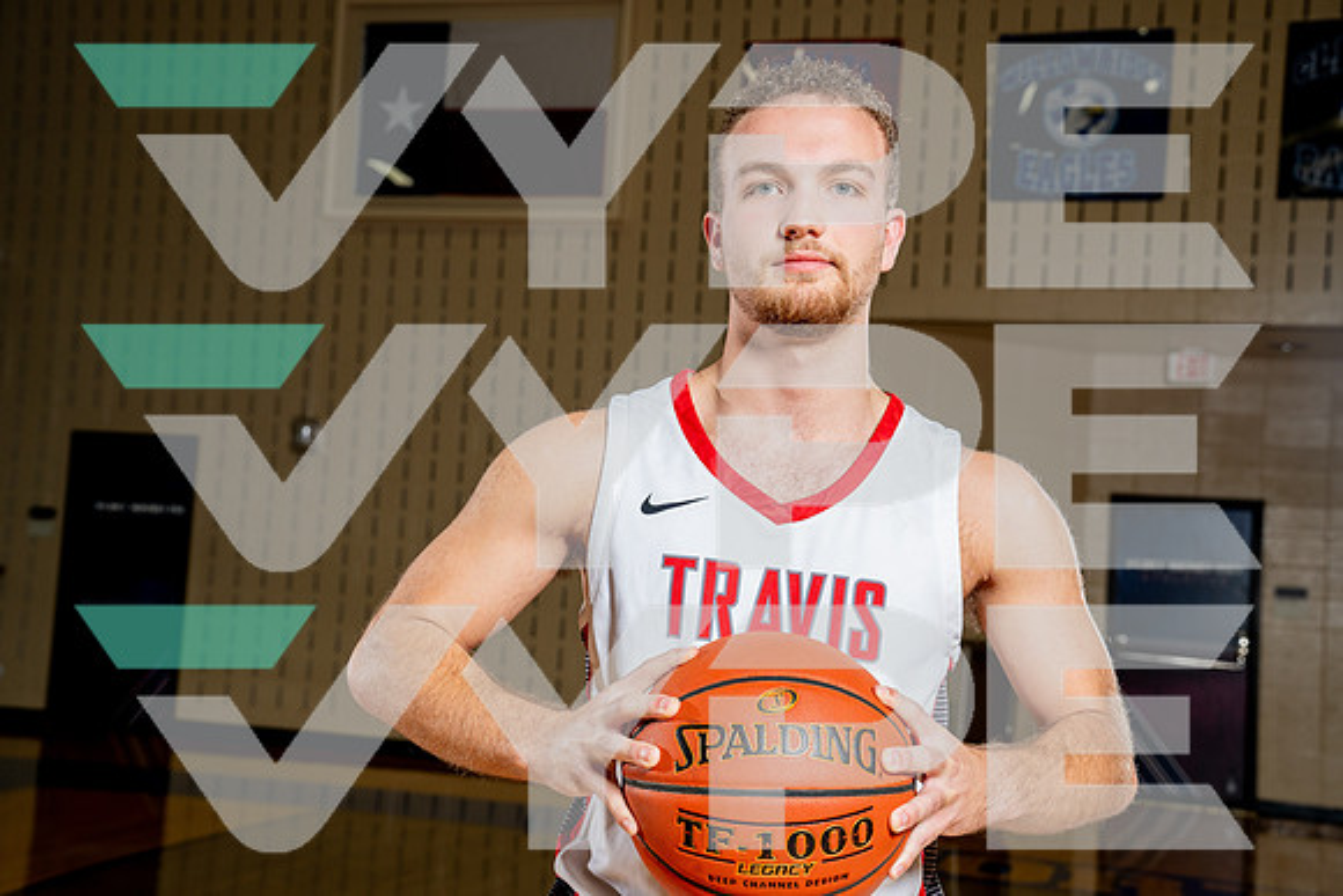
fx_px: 1791
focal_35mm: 48
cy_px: 448
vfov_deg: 28.1
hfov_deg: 41.1
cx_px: 672
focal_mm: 48
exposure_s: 1/250
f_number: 5.6
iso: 400
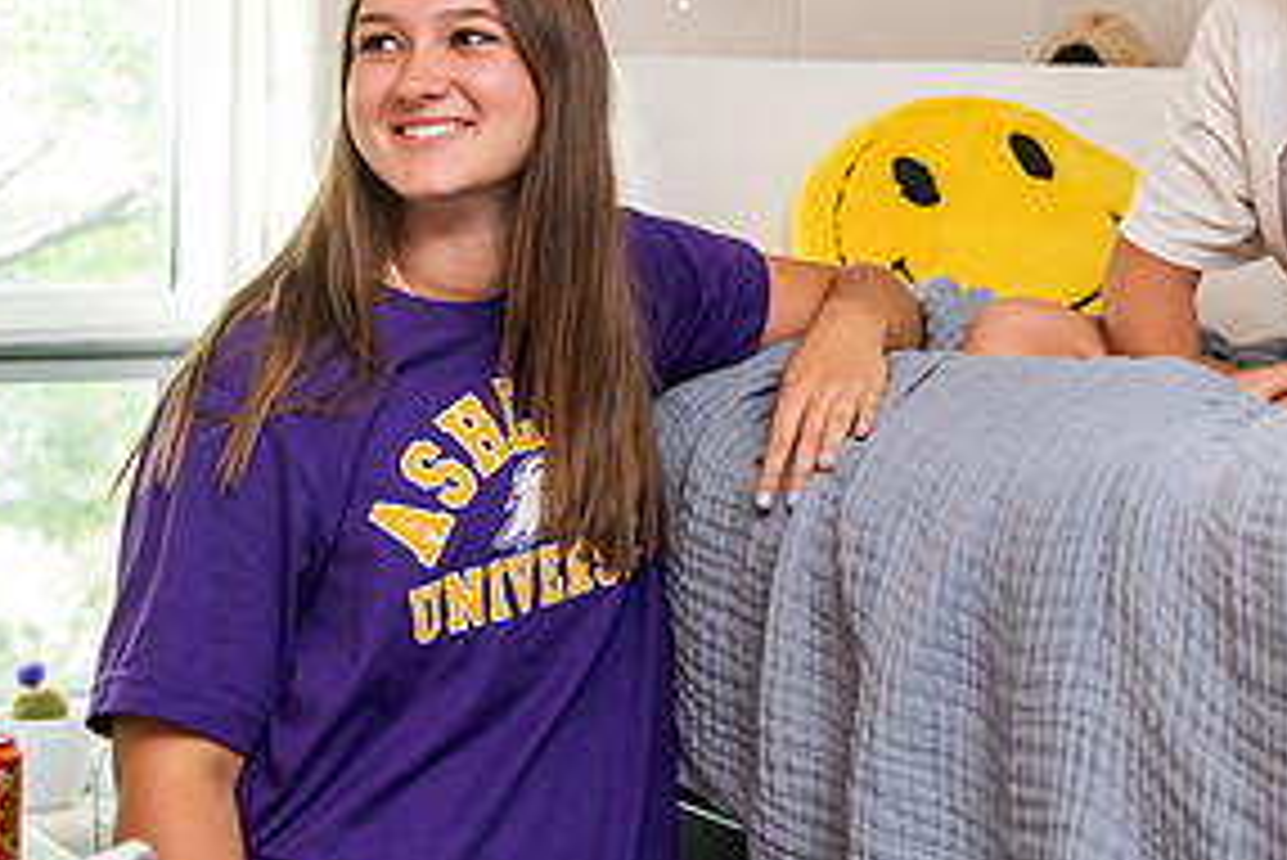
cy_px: 146
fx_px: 2754
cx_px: 1030
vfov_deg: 17.6
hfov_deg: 25.8
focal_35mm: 77
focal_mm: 38
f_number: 3.5
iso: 640
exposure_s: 1/125
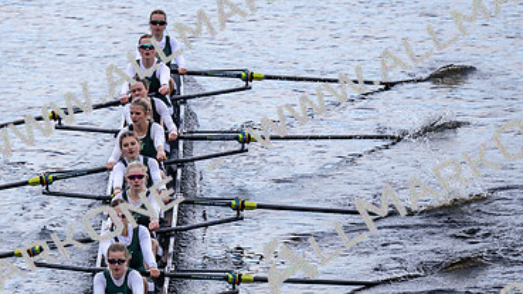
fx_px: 6846
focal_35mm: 494
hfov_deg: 4.4
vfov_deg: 2.5
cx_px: 142
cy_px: 172
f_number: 2.8
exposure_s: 1/2000
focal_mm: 200
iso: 400
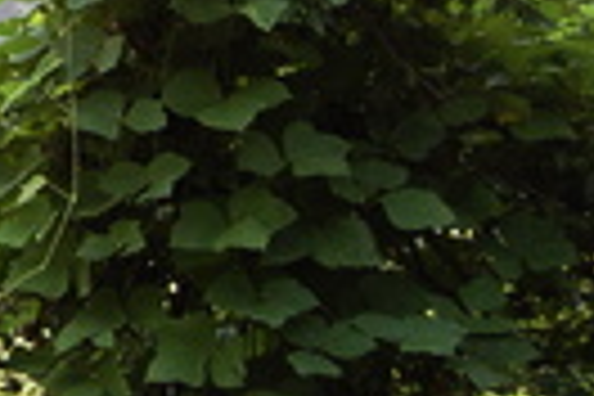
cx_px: -626
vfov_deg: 8.6
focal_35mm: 156
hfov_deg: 11.7
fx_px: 2578
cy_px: -196
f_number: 5
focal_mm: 23
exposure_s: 1/100
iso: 200
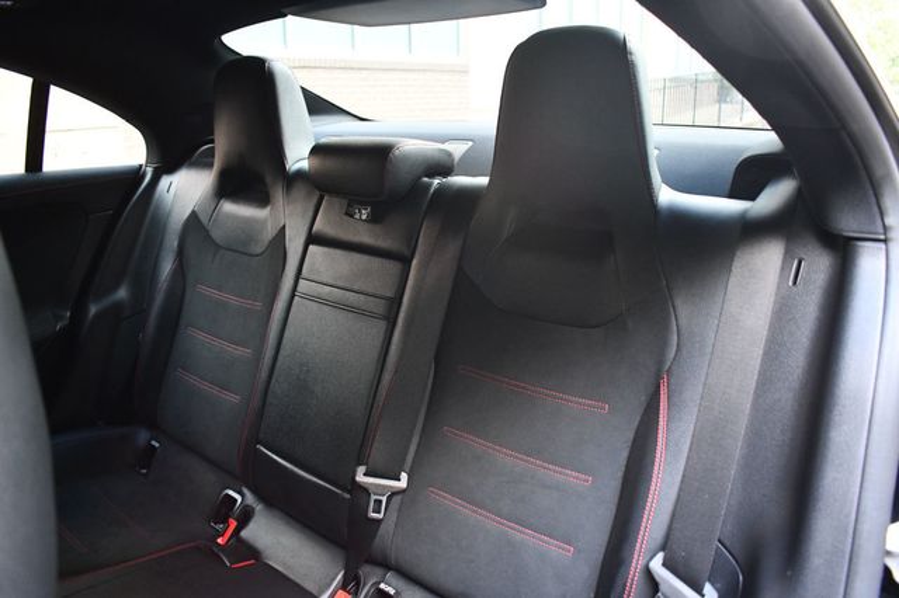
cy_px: 299
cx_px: 450
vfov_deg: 47.9
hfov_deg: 67.4
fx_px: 674
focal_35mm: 27
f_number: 3.5
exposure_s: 1/125
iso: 2800
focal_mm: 18
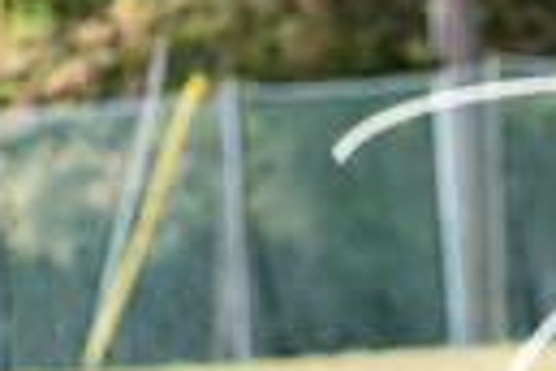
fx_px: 9745
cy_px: 641
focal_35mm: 631
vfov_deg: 2.2
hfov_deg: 3.2
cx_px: 1095
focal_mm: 140
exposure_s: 1/500
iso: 100
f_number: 4.5
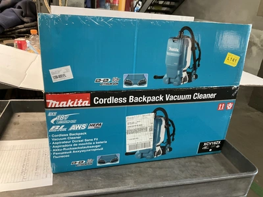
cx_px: 132
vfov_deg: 48.2
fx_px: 220
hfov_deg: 61.7
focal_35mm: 29
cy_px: 98
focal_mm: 3
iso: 200
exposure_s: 1/60
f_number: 1.8
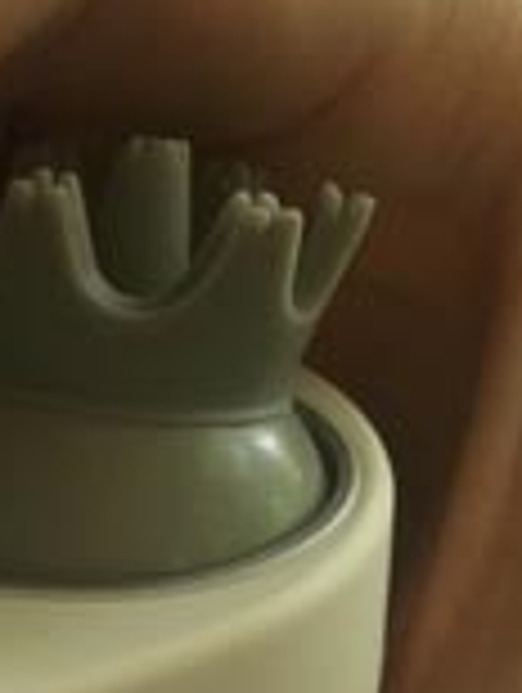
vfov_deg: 20.5
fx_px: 1885
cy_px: 603
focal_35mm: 94
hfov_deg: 14.7
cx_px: -259
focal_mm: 4.15
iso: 32
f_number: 2.2
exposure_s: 1/15
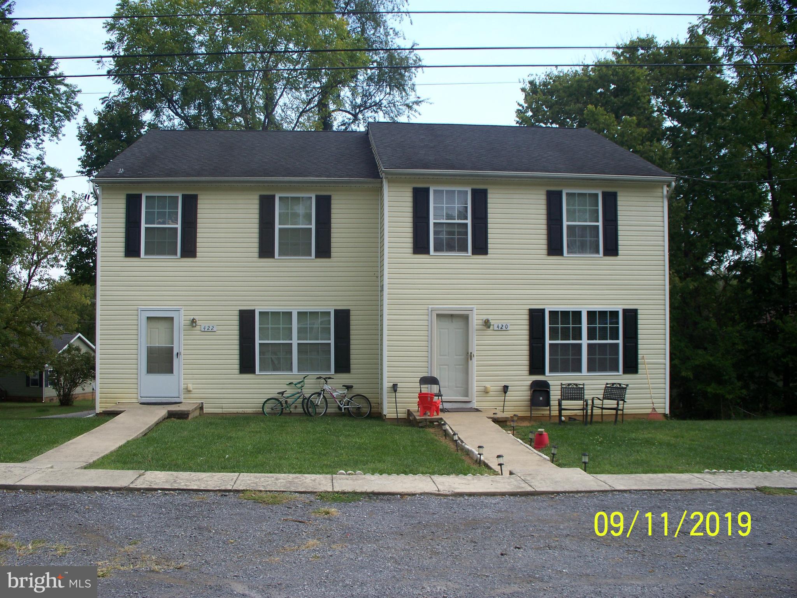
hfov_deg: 51.4
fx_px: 829
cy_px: 299
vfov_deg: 39.7
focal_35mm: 36
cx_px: 398
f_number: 2.8
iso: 64
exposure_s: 1/250
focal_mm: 7.54
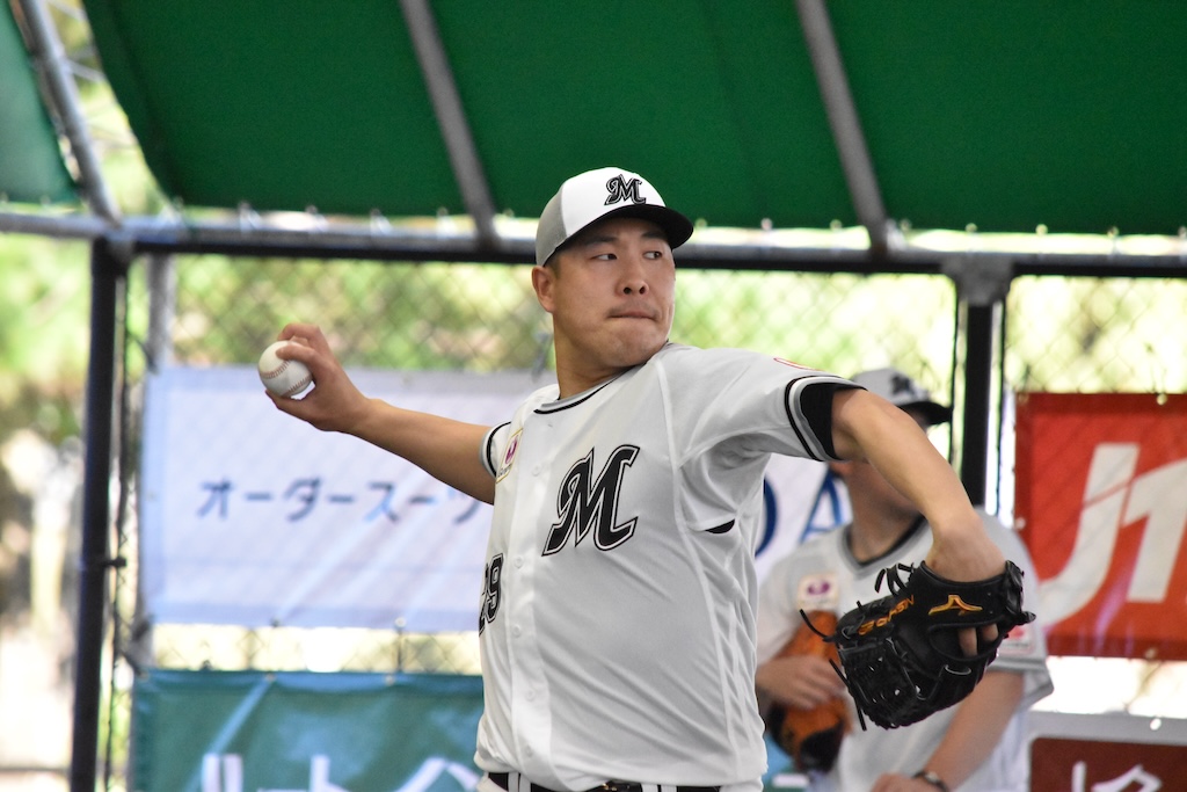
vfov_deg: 3.1
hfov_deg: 4.6
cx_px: 594
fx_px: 14839
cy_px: 396
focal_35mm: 450
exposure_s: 1/3200
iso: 10000
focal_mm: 300
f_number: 7.1
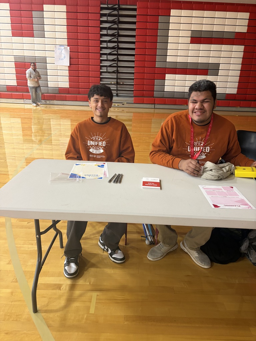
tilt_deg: -19.3
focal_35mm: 26
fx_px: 256
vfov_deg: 67.3
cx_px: 128
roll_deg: -1.9
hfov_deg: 53.1
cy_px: 170
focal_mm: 5.96
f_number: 1.6
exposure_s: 1/60
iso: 250
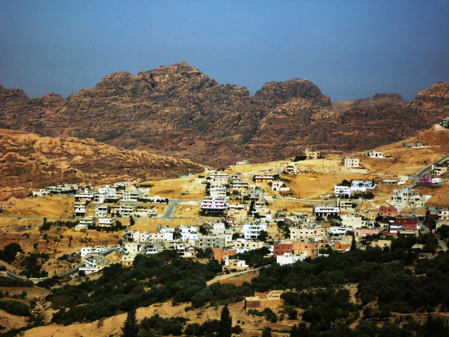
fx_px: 1557
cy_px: 168
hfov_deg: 16.4
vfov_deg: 12.3
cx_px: 224
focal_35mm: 120
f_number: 5.8
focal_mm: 20.8
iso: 100
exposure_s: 1/800
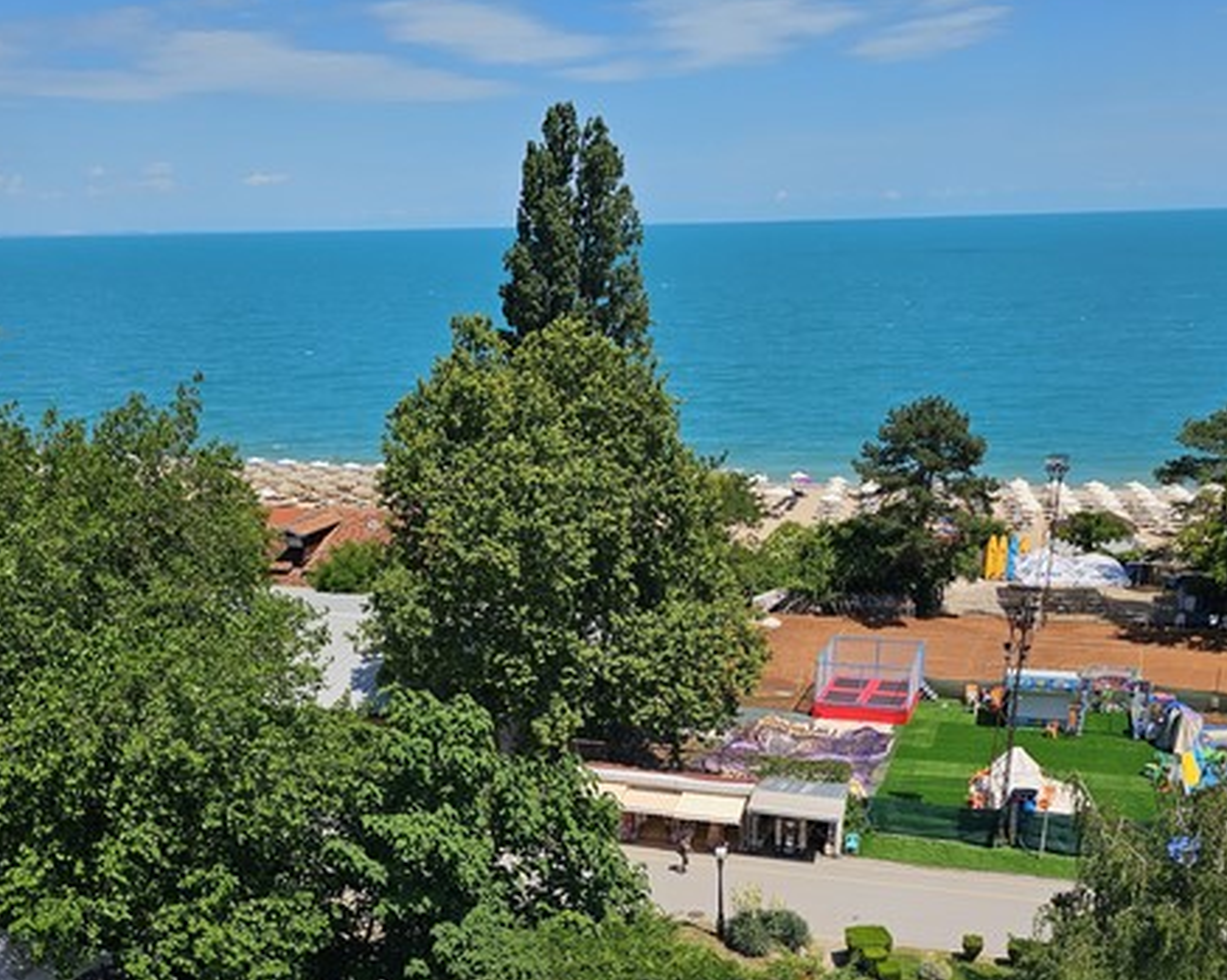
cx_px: 672
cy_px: 943
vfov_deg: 37.4
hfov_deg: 50.2
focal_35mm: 36
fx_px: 1306
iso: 10
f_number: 1.7
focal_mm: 6.3
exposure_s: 1/1272
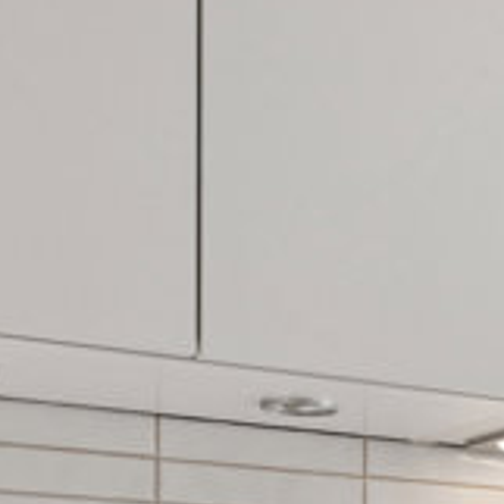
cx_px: 789
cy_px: 693
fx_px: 1598
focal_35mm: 97
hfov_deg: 16.2
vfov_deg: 16.7
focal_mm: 23
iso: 160
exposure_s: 1/6
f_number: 10
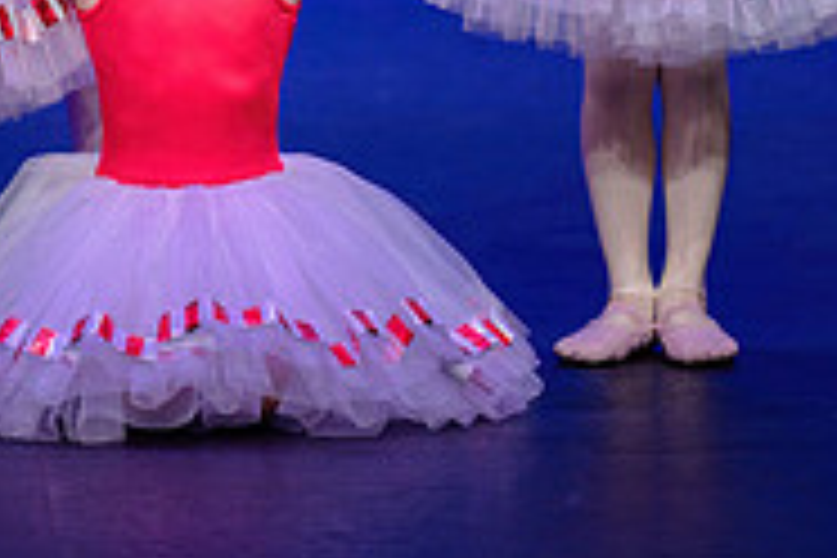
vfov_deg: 2.0
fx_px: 15600
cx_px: 80
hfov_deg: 3.1
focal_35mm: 671
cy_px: -235
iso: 1250
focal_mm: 200
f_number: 2.8
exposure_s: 1/500
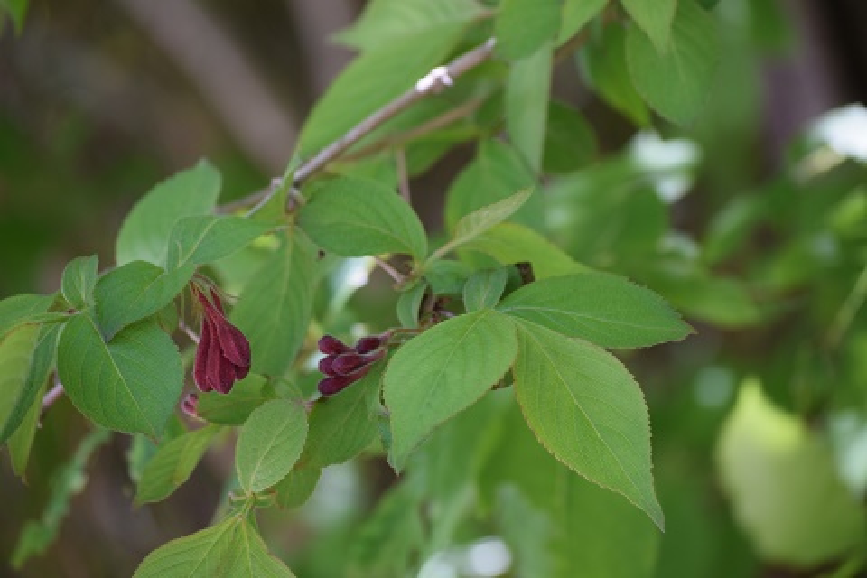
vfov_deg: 7.9
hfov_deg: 11.8
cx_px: 434
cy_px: 289
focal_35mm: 174
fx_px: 4190
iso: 400
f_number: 6.3
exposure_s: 1/160
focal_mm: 116
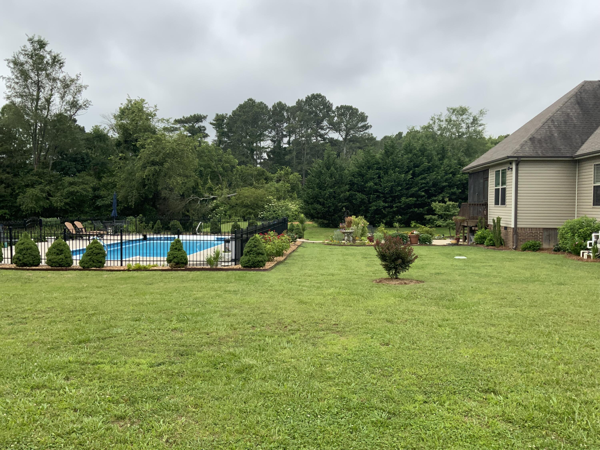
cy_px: 225
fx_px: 503
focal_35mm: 29
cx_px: 300
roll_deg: -0.9
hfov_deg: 61.7
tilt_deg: -2.4
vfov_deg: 48.2
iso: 16
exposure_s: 1/1250
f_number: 1.8
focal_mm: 3
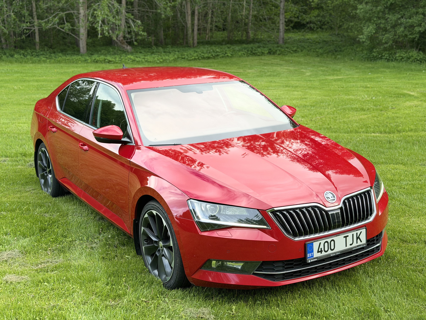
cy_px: 160
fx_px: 591
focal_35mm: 48
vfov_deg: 30.3
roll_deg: +1.1
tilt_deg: -13.4
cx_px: 213
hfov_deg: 39.7
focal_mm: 6.76
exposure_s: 1/439
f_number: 1.78
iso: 64
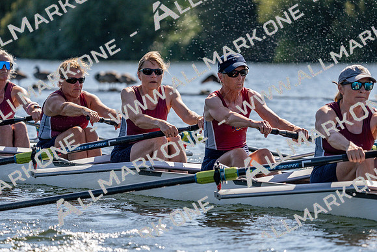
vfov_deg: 4.8
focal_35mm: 284
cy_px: 126
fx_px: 2975
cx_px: 188
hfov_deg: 7.3
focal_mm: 284
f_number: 5.6
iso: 320
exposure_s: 1/2000
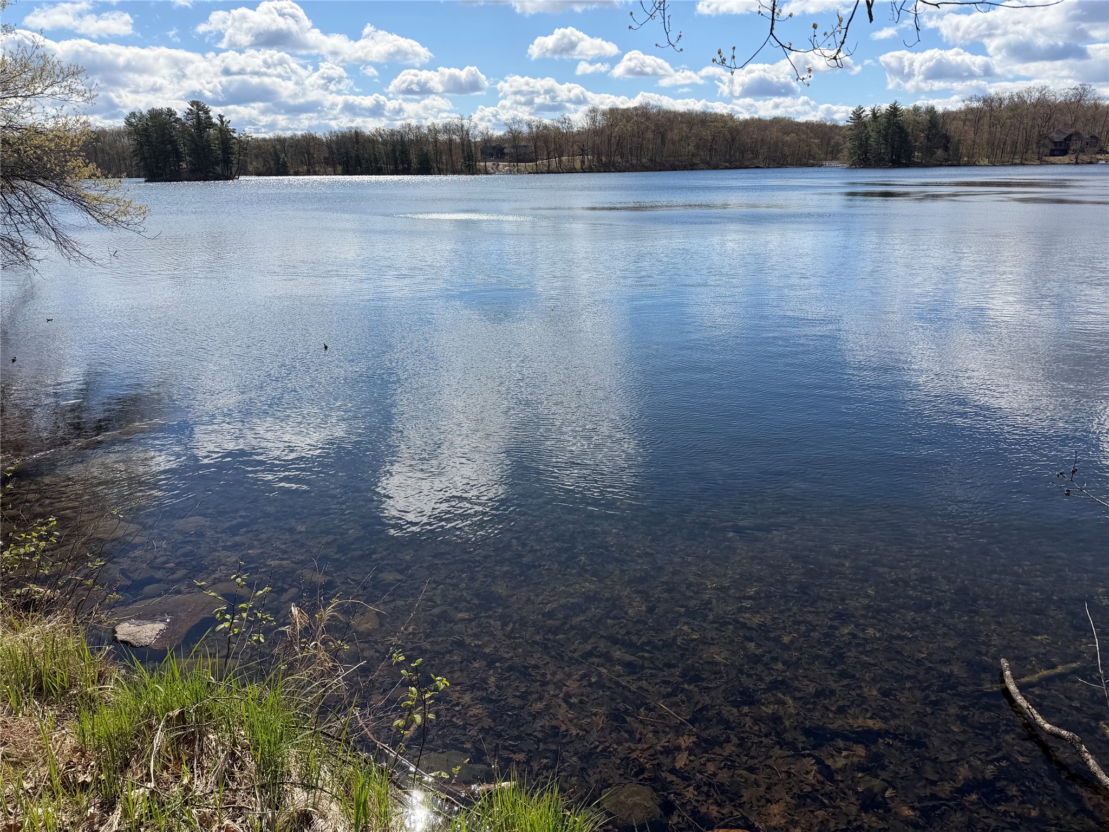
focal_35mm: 24
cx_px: 554
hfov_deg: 71.6
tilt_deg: -17.6
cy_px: 416
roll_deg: +1.2
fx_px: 769
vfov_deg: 56.8
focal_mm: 6.76
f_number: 1.78
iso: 80
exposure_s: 1/5714
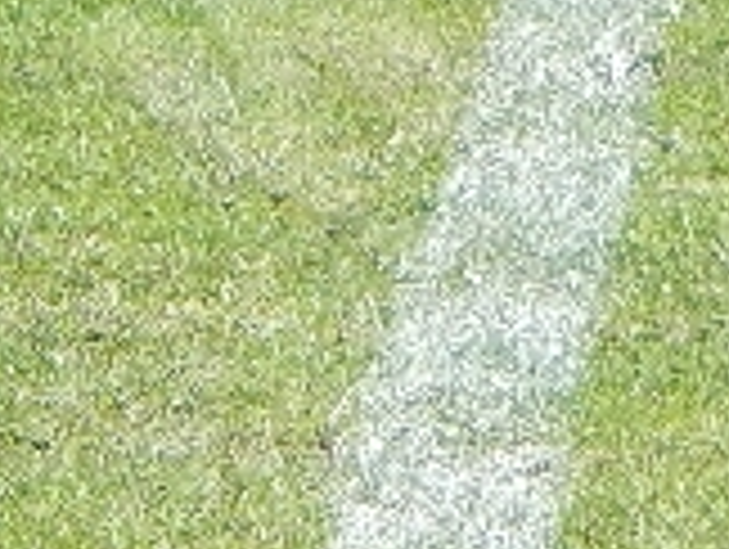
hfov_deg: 2.0
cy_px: -1287
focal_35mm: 970
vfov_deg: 1.5
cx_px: 1714
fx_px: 20458
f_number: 4.8
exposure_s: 1/400
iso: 125
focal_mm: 23.4
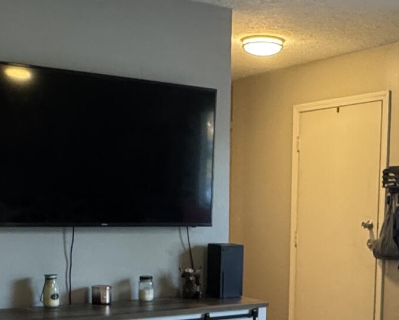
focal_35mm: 60
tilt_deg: -7.2
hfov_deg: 31.3
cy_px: 290
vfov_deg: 24.6
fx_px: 709
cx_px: 256
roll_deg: -1.4
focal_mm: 2.22
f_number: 2.2
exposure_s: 1/60
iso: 320
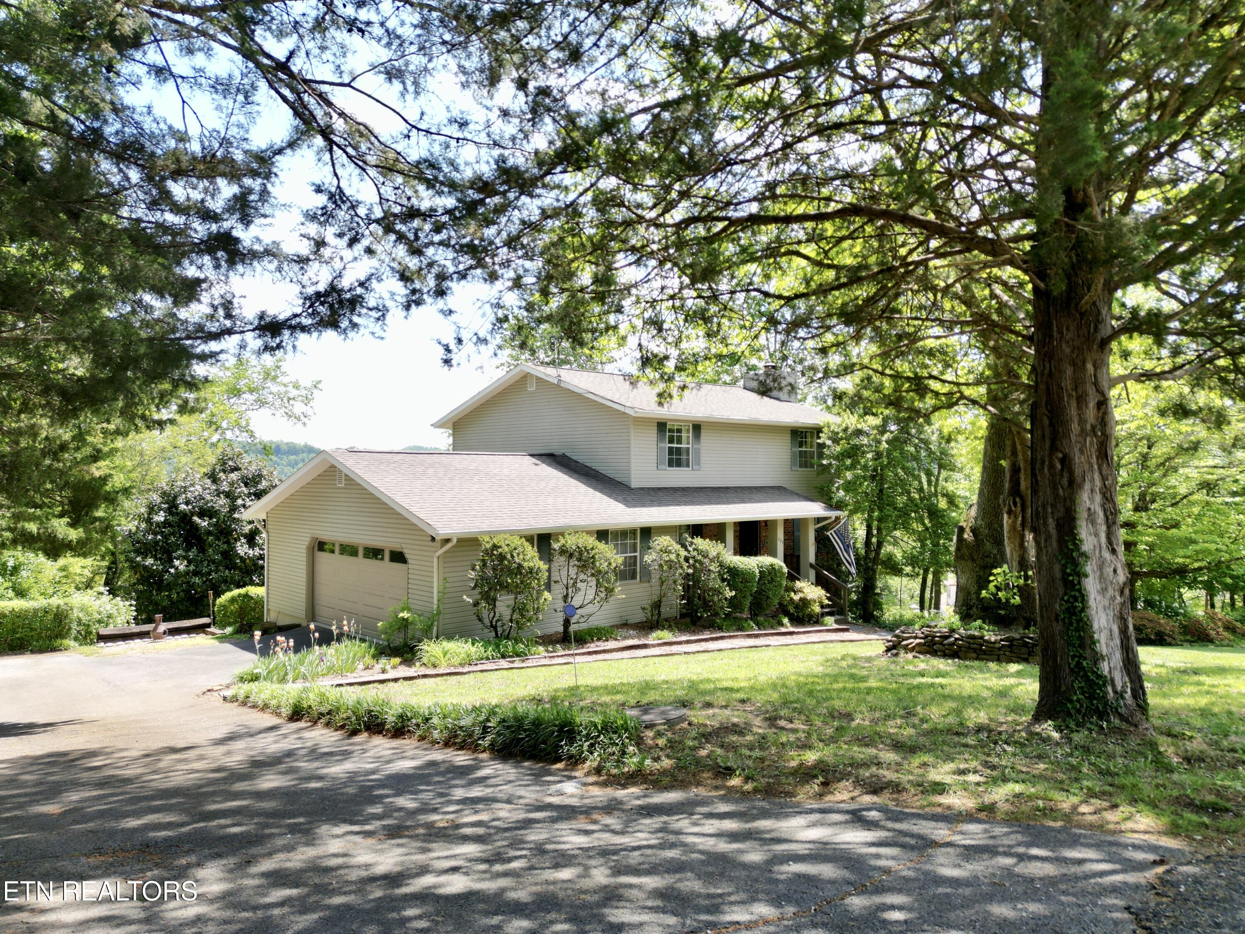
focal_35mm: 24
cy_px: 467
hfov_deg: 71.6
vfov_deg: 56.8
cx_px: 622
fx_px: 863
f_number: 1.7
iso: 100
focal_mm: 6.72
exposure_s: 1/1000
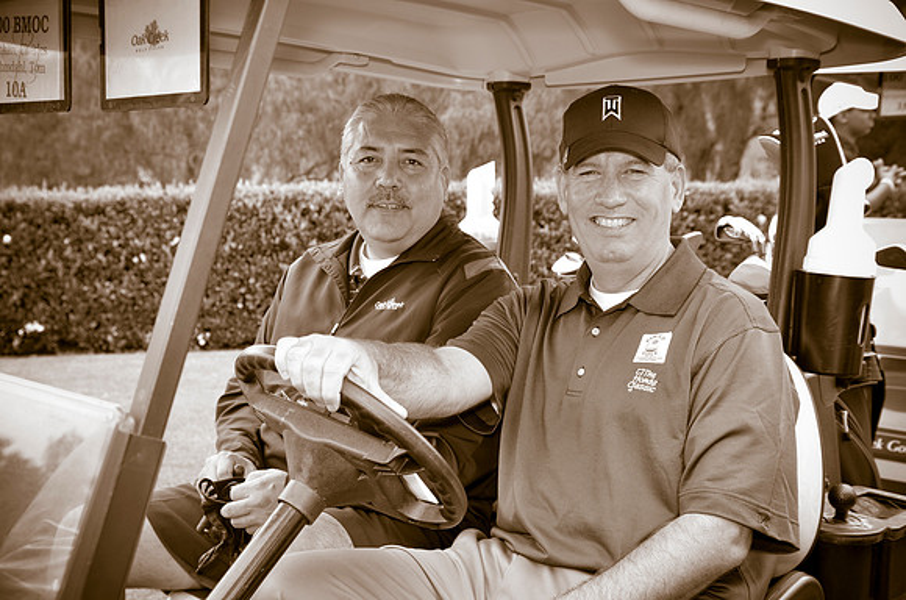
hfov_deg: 41.2
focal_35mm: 48
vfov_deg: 27.9
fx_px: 1205
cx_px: 453
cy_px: 300
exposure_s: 1/200
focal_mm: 32
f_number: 4
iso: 200
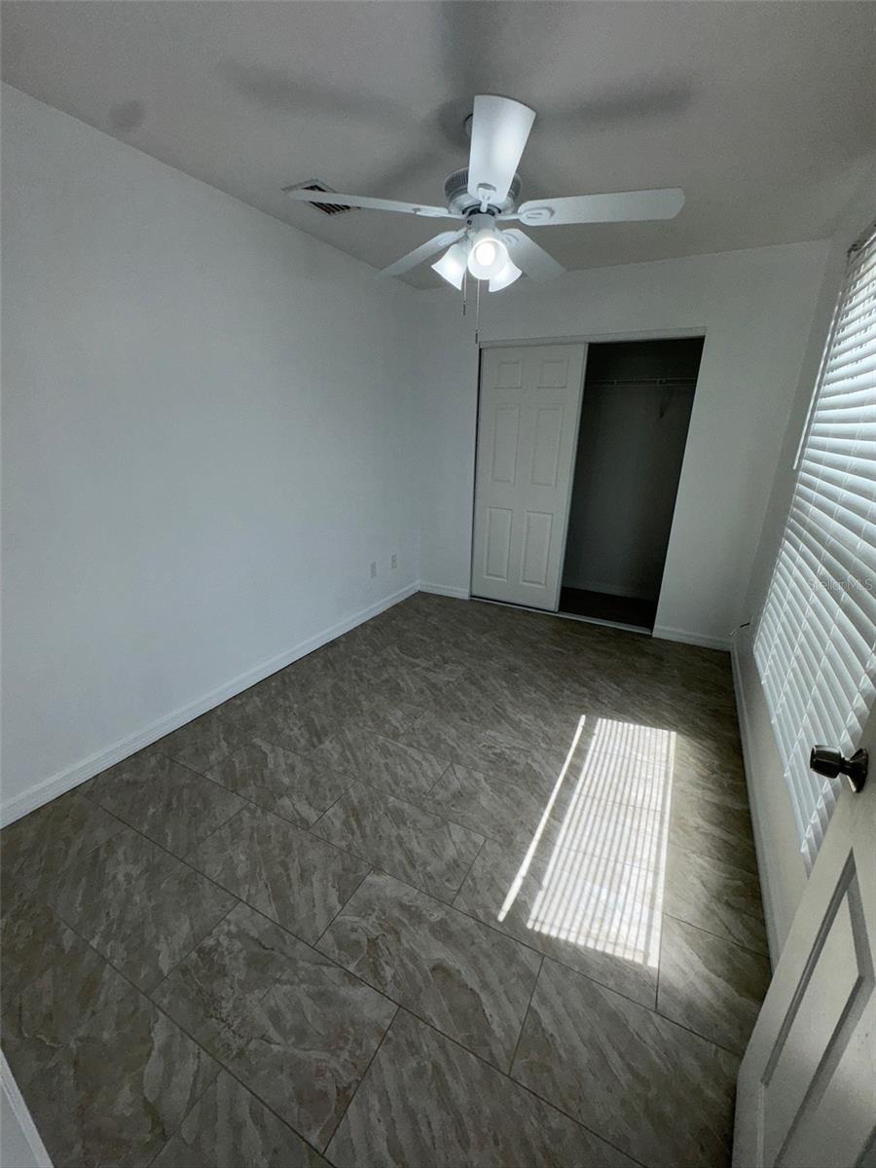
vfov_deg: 102.1
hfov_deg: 85.7
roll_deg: -0.1
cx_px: 438
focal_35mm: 14
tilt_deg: -18.4
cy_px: 584
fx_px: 472
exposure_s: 1/569
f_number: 2.2
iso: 32
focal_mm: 2.22
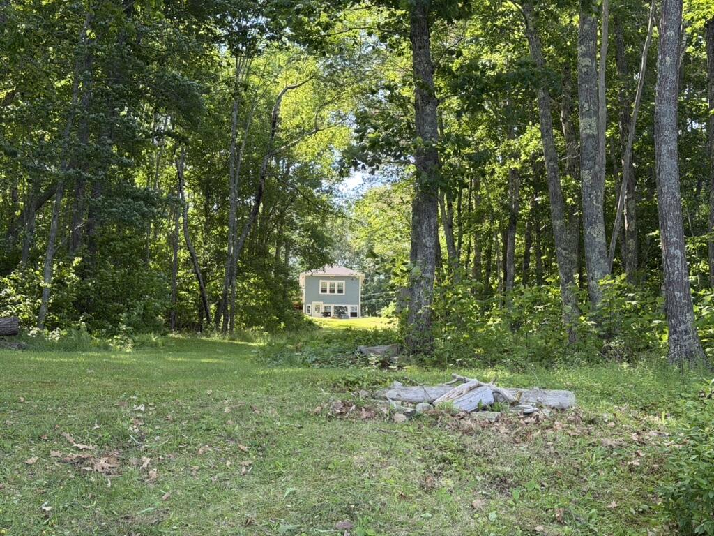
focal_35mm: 48
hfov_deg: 39.7
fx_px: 990
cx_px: 357
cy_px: 268
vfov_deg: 30.3
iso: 80
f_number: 1.78
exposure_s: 1/291
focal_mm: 6.76
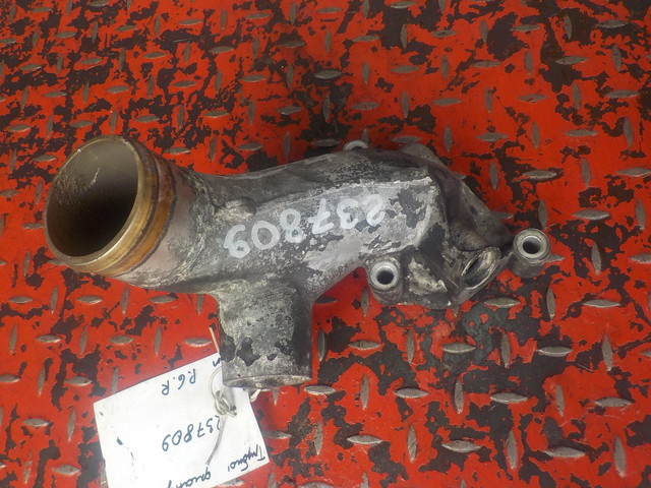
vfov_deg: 46.8
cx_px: 326
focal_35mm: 30
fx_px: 564
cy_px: 244
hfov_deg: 60.0
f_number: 3.3
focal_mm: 4.1
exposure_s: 1/160
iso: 125
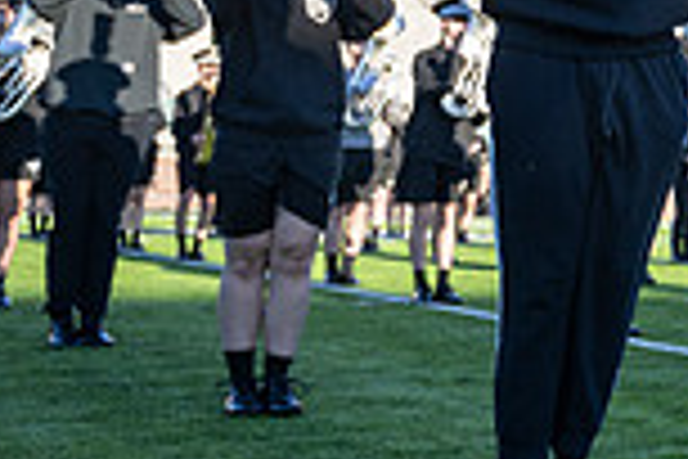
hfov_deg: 18.2
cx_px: 1196
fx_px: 1739
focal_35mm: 91
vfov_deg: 14.8
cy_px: -2
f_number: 4
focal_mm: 24
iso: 160
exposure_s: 1/400
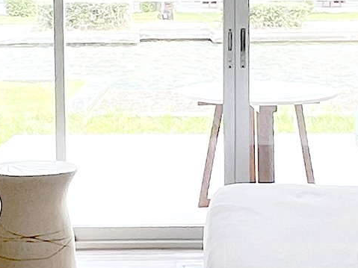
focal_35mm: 95
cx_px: 235
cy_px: 40
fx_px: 982
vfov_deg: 15.4
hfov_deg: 20.6
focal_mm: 1.57
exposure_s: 1/126
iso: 32
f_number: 1.8
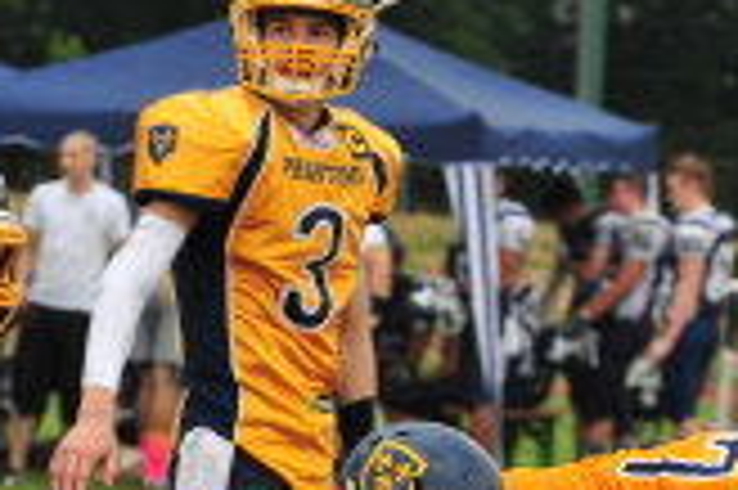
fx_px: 12492
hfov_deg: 3.4
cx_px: 328
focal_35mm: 610
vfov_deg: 2.2
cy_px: 551
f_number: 6.3
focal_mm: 200
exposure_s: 1/1250
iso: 1600
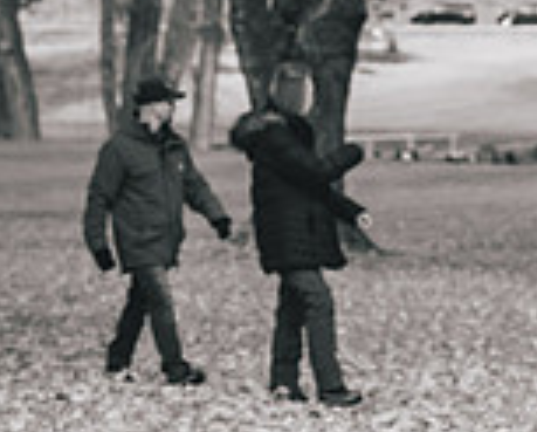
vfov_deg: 5.2
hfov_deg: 6.4
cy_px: 276
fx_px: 4745
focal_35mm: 298
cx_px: 863
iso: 400
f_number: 6.3
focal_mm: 84
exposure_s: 1/1000
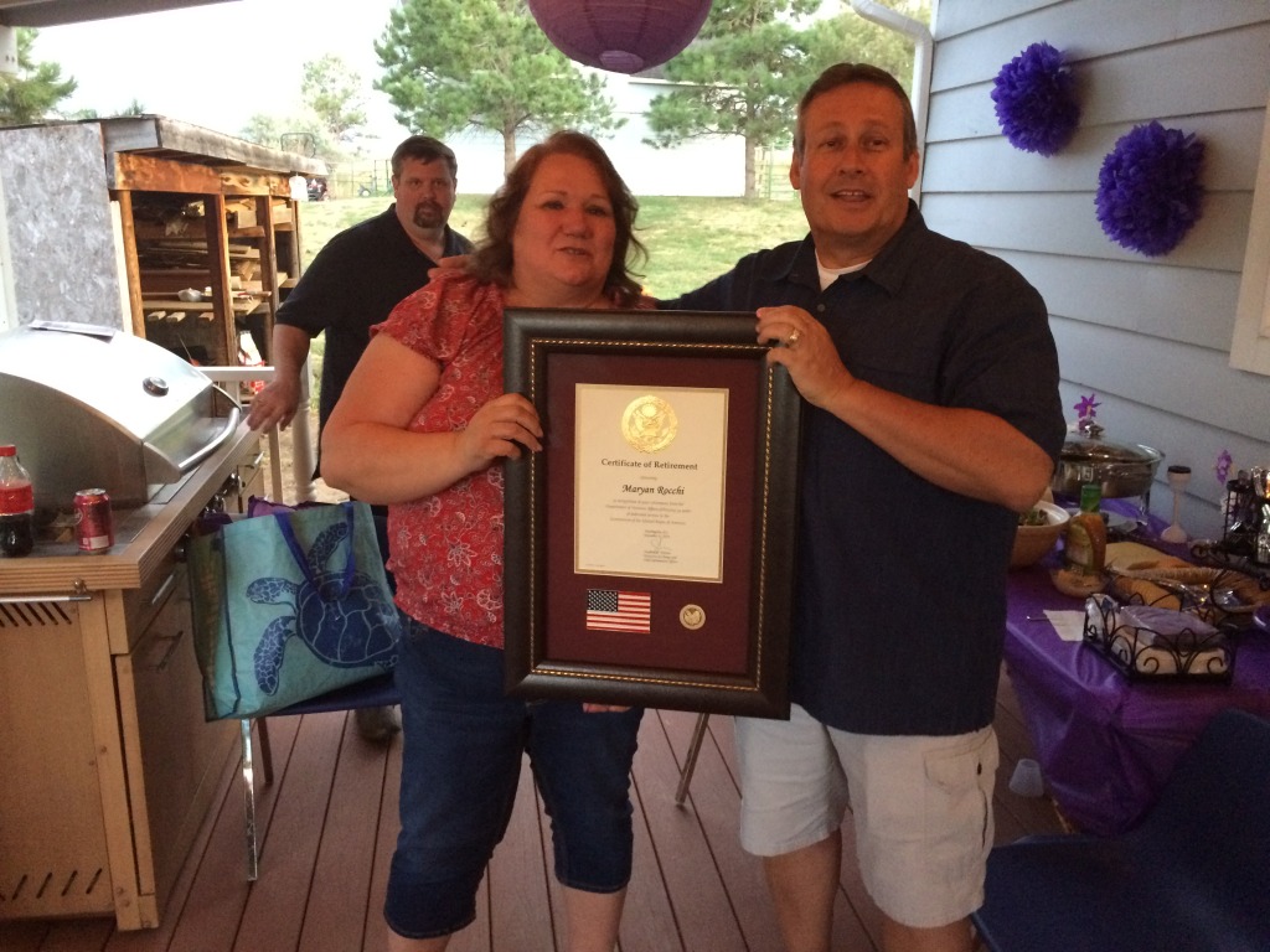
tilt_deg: -15.1
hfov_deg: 61.7
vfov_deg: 48.2
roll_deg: -0.3
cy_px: 476
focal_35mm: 29
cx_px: 635
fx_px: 1064
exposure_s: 1/20
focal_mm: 4.15
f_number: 2.2
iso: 250
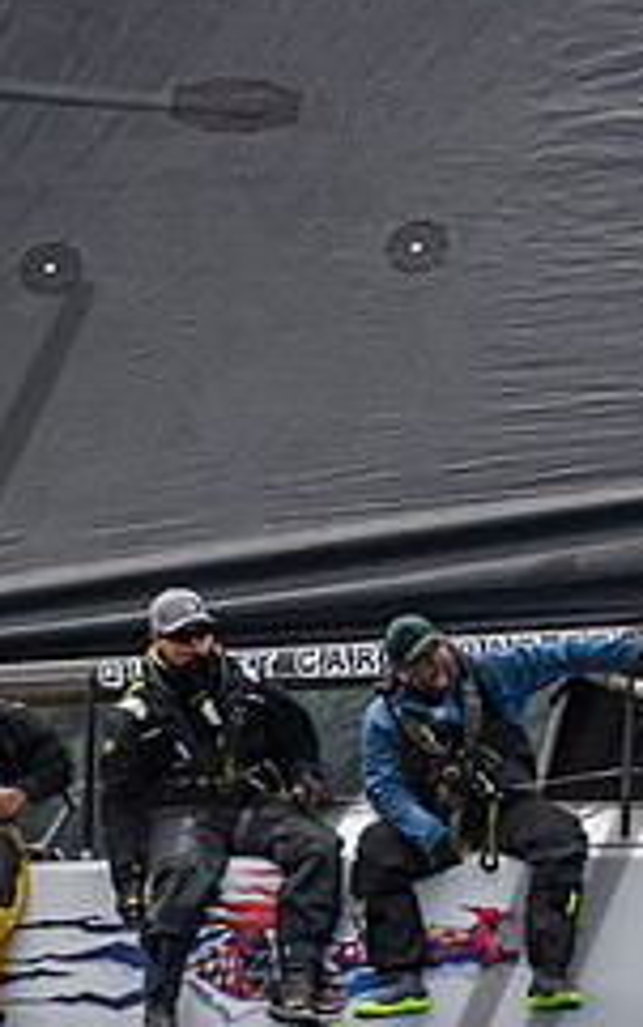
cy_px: 728
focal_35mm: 1061
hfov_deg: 1.2
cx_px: 115
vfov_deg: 2.0
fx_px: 29695
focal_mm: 320
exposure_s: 1/1600
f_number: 8
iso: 500
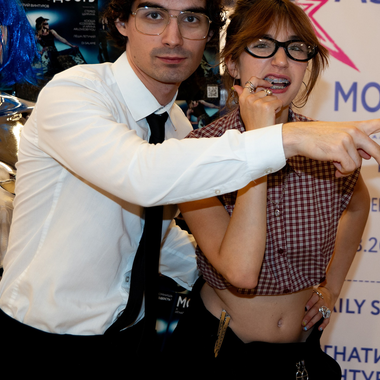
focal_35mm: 70
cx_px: 345
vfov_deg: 24.6
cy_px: 154
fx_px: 869
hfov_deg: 23.9
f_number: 2.8
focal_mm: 28
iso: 400
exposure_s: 1/160
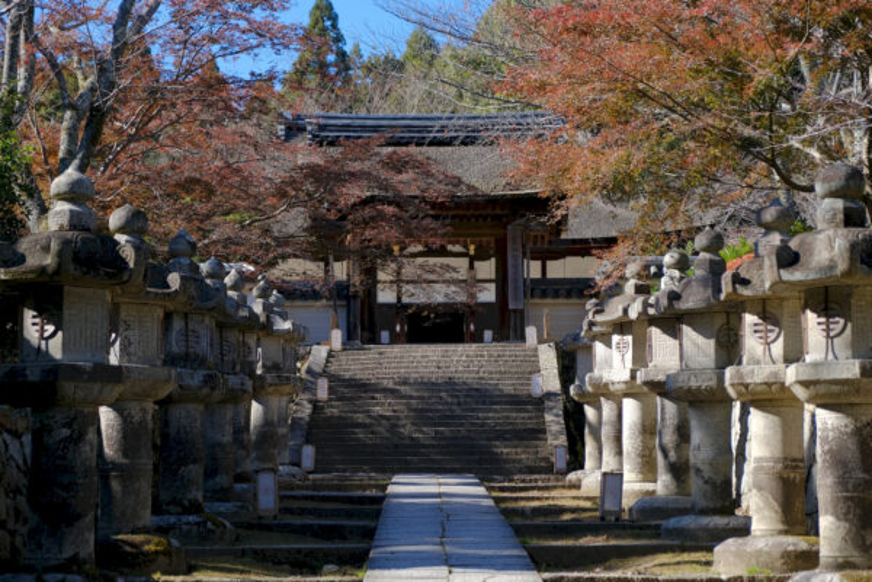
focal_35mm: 83
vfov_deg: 16.5
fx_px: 2010
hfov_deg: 24.5
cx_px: 436
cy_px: 291
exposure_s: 1/500
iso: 160
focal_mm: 55
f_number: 4
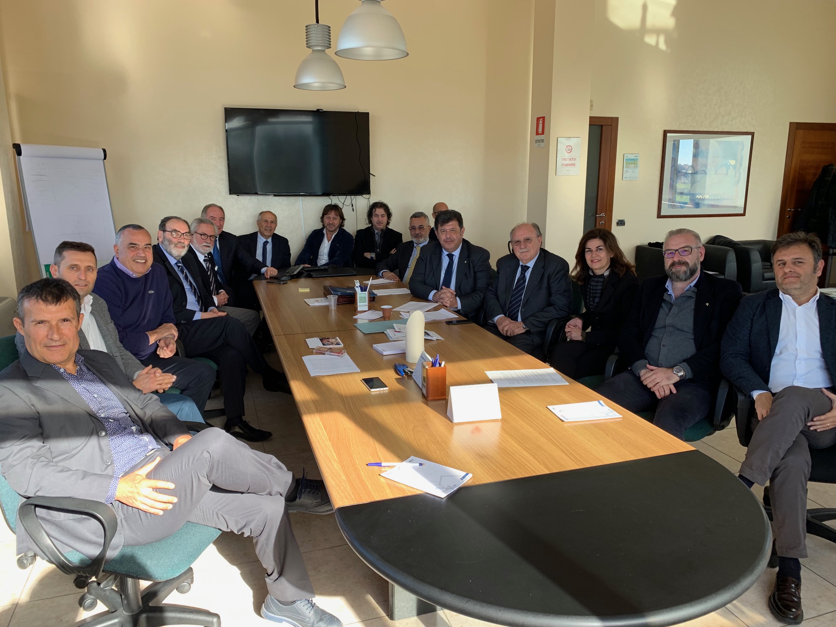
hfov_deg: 67.3
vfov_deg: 53.1
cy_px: 314
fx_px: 628
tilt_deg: -12.5
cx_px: 418
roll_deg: -0.7
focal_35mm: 26
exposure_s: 1/122
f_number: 1.8
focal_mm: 4.25
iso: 25
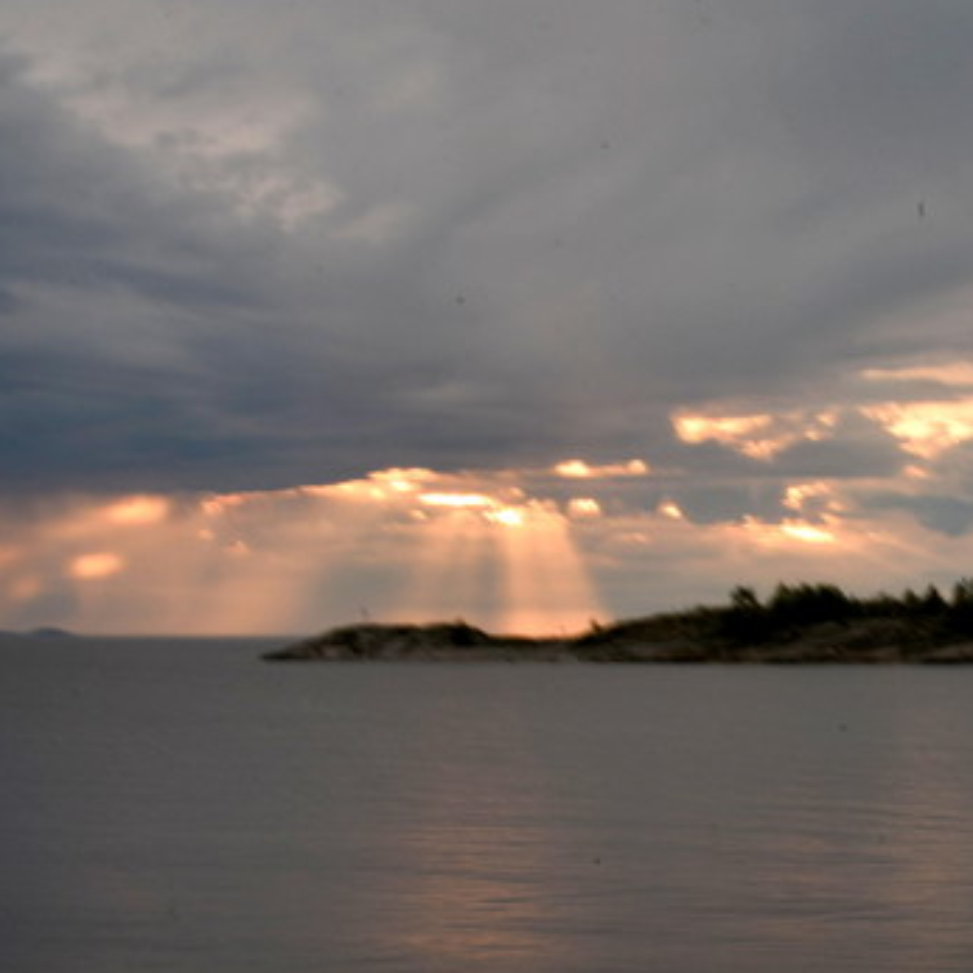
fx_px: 3085
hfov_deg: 17.6
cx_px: 897
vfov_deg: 17.9
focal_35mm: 97
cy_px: 610
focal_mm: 44
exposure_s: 1.3
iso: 100
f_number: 29
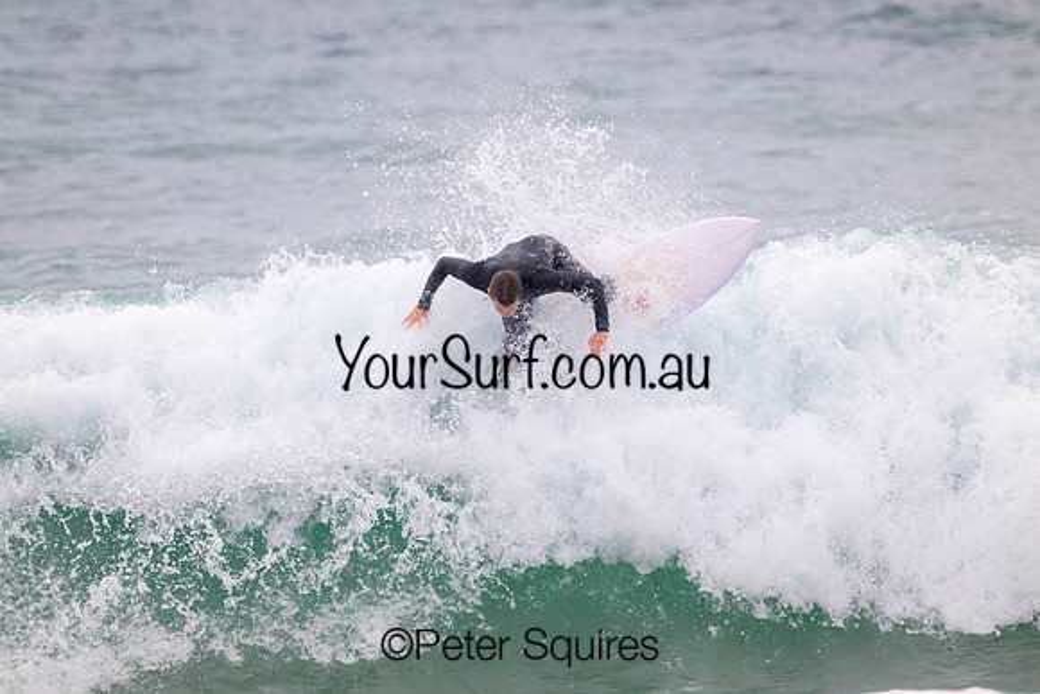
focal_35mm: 800
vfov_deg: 1.7
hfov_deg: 2.6
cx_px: 520
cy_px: 347
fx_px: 23115
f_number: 11
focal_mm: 800
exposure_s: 1/2000
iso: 900
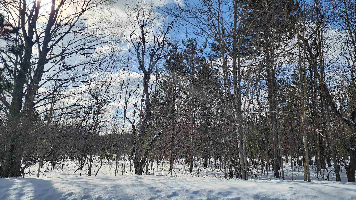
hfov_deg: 71.9
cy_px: 81
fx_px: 245
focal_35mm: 26
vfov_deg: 44.2
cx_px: 185
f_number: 1.8
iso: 12
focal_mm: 6.4
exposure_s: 1/2537
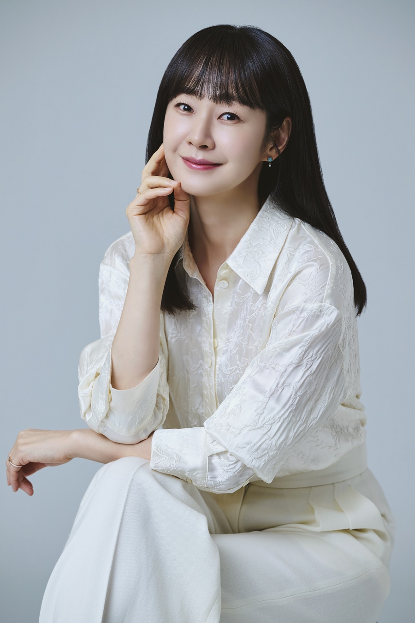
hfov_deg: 10.2
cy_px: 312
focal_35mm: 135
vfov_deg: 15.2
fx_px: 2334
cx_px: 208
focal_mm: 135
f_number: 4
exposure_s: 1/160
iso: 640
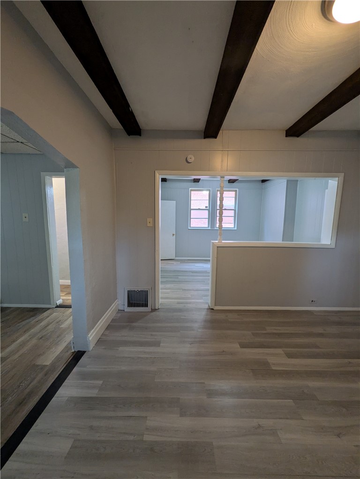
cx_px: 180
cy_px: 240
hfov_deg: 85.7
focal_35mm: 14
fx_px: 194
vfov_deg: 102.1
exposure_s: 1/40
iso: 228
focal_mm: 1.83
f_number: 2.2
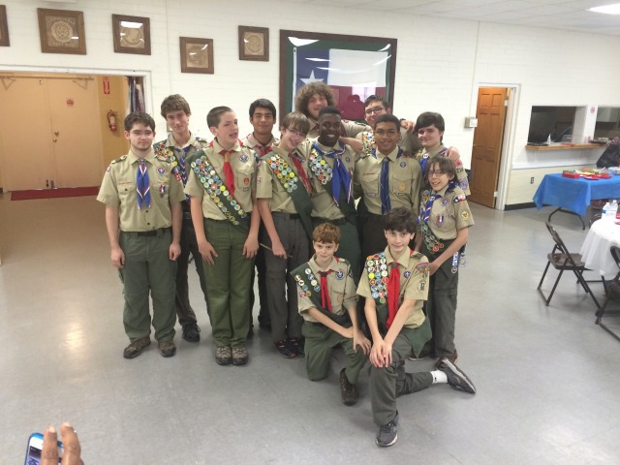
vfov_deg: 48.2
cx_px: 310
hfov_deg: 61.7
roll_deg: -0.7
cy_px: 232
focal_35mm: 29
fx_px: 519
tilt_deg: -15.7
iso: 125
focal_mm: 4.15
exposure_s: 1/30
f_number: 2.2
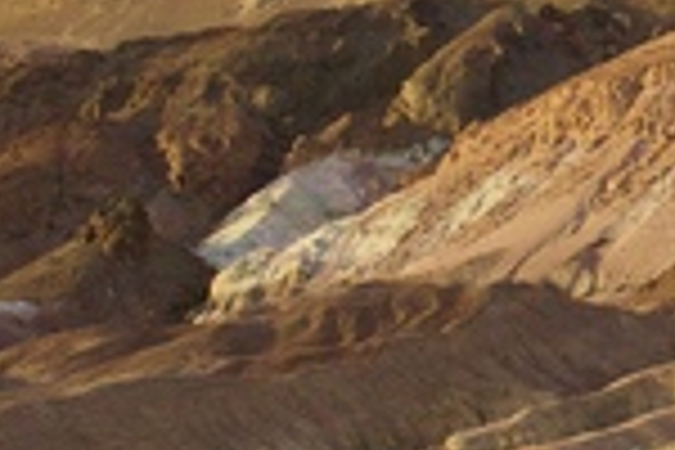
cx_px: 1071
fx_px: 2512
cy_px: 16
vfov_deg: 10.2
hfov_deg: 14.1
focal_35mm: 134
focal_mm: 24
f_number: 11
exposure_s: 1/500
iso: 3200
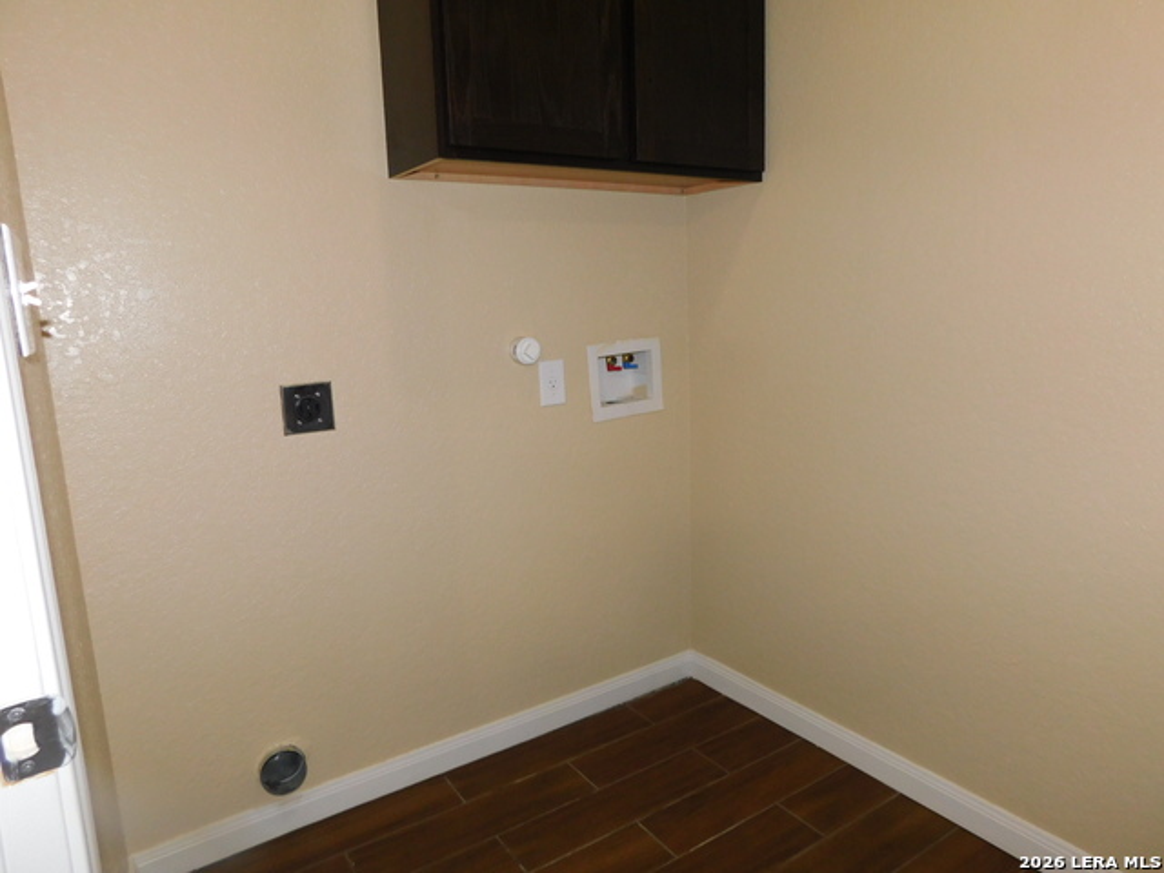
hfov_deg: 73.9
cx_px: 582
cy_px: 436
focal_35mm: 23
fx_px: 773
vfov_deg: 58.9
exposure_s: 1/30
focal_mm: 4
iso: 200
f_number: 3
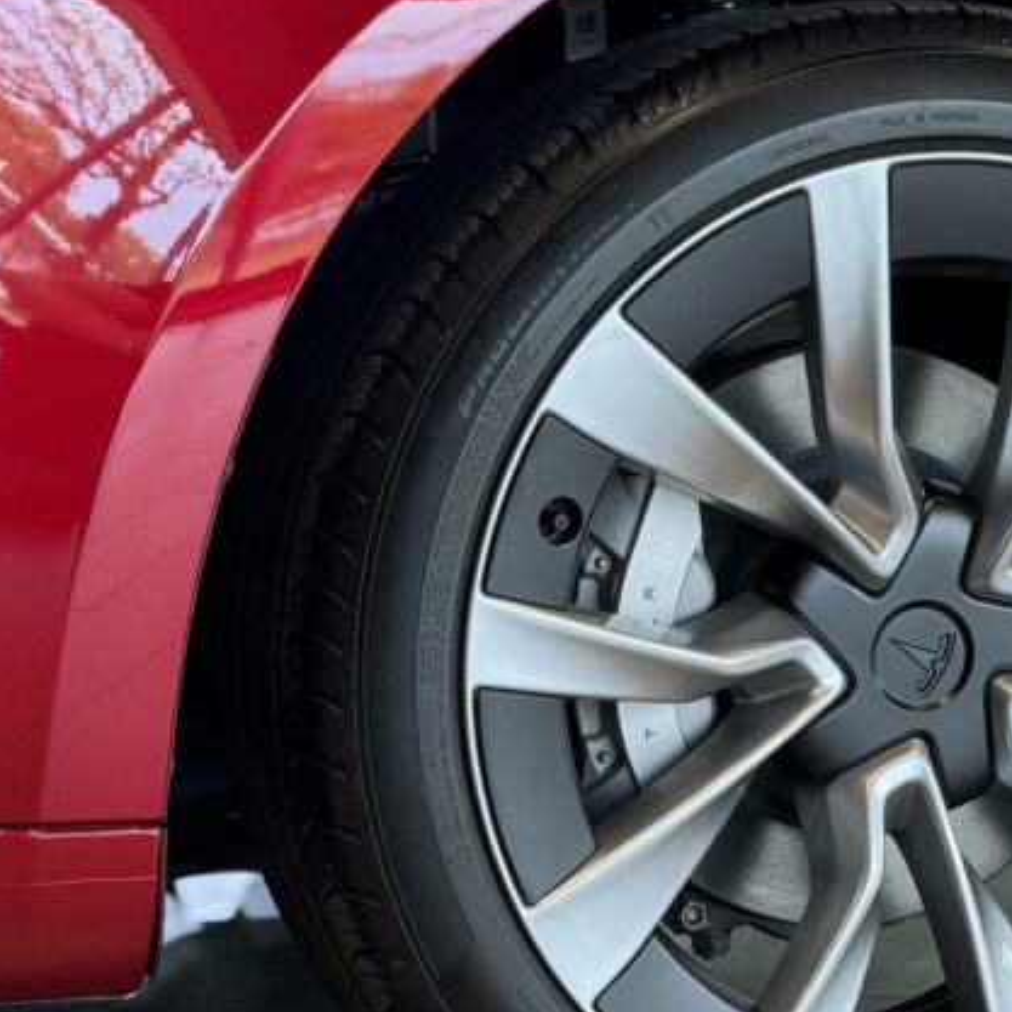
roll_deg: +0.0
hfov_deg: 14.3
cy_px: 675
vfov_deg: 14.3
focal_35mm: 122
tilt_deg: -7.8
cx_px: 672
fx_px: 4035
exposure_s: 1/122
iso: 80
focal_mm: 6.76
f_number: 1.78
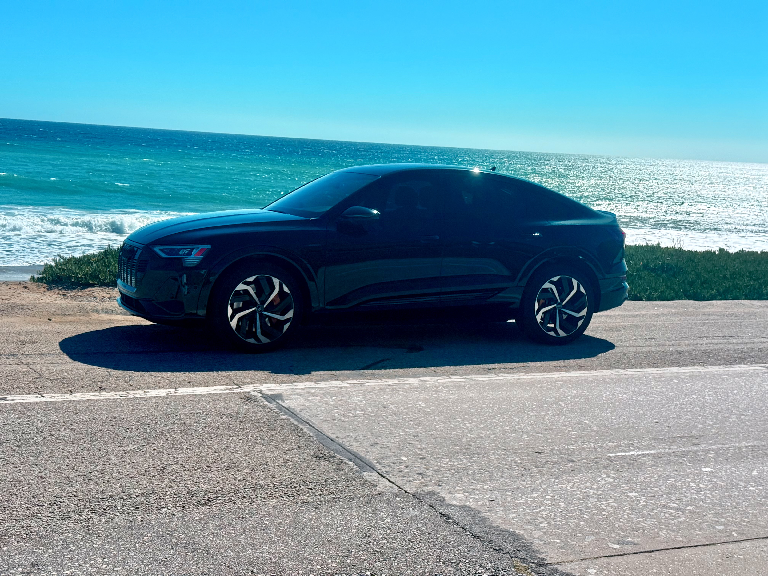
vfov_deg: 30.3
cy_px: 288
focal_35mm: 48
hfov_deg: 39.7
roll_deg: -3.0
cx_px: 384
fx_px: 1065
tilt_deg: -7.8
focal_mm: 6.76
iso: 64
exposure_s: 1/11364
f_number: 1.78
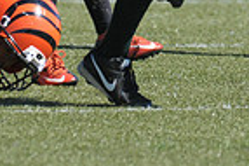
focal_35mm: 1819
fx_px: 12567
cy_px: -125
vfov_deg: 0.8
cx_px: 225
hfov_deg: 1.1
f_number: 4
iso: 640
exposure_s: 1/3200
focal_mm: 300
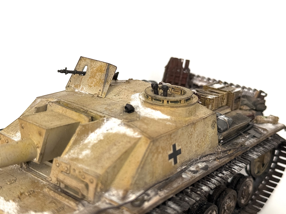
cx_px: 145
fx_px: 405
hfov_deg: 38.9
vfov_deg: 29.7
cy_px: 108
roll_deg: -1.7
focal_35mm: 49
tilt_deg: -23.7
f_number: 1.78
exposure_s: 1/240
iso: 80
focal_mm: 6.76
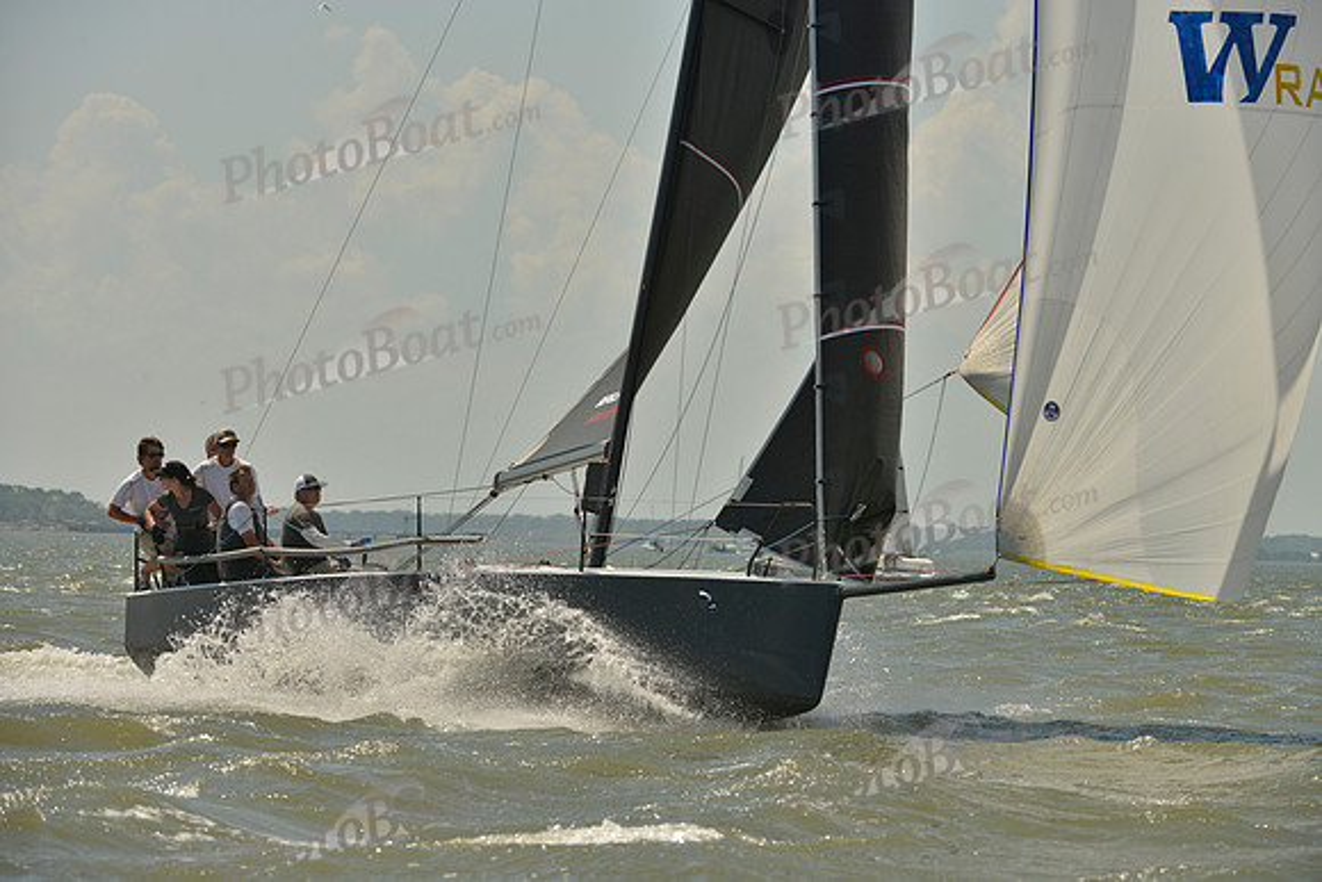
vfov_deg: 6.9
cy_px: 441
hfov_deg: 10.3
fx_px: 7346
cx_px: 661
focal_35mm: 200
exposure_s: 1/1600
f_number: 9
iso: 280
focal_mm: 200
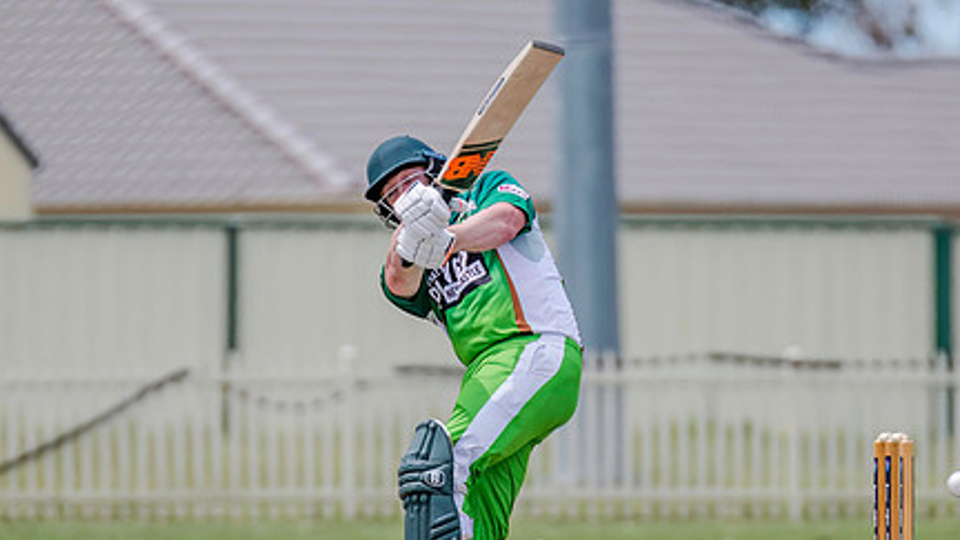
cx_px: 417
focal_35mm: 906
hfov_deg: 2.4
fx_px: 23063
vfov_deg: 1.3
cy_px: 380
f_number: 6.3
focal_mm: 600
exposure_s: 1/2500
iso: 800
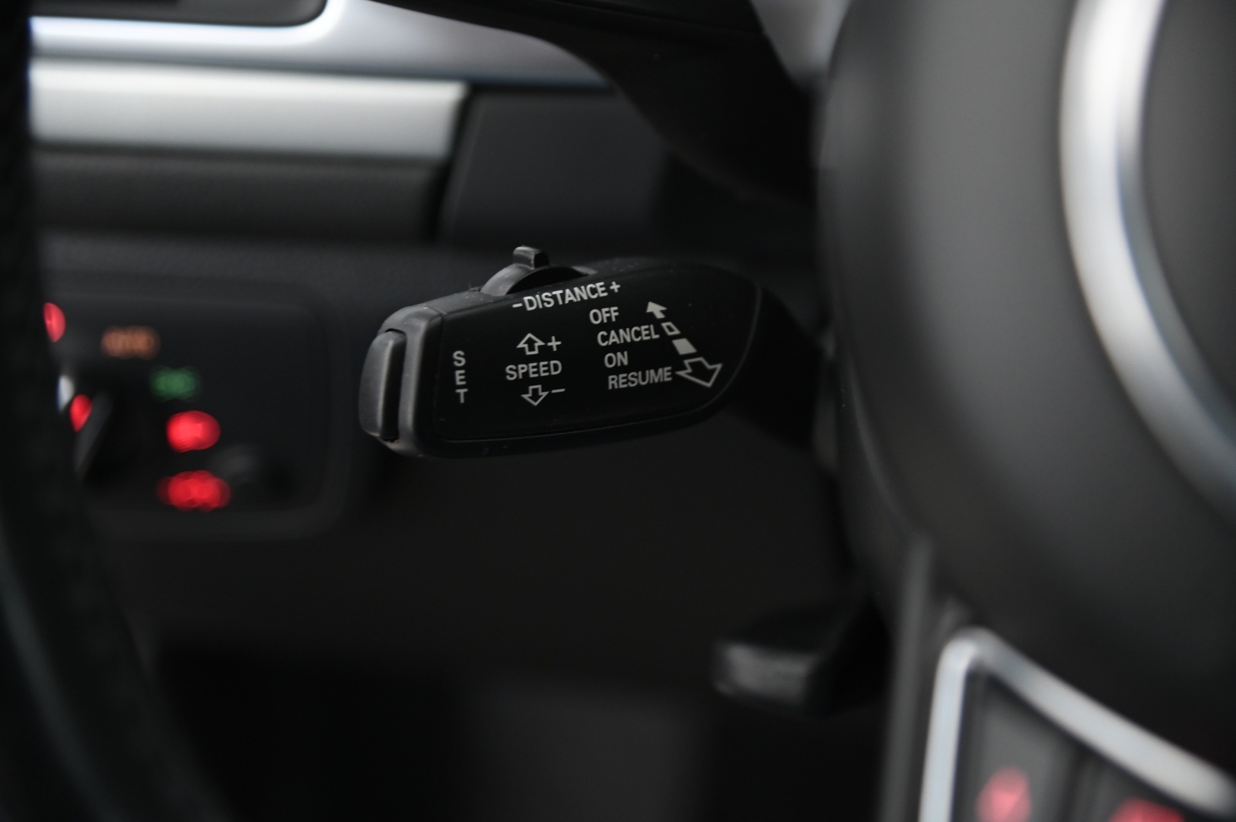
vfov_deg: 16.6
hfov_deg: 24.8
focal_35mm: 82
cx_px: 618
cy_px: 411
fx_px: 2813
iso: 2000
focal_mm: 82
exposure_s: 1/10
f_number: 4
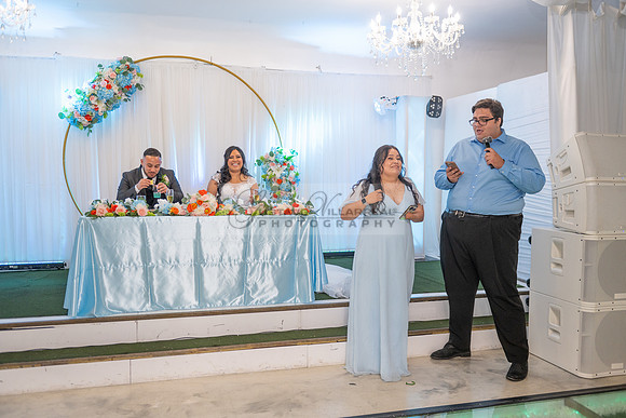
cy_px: 209
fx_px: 557
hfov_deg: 58.7
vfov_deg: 41.1
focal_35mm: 32
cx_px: 313
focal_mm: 32
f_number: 3.2
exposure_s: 1/160
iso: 1000
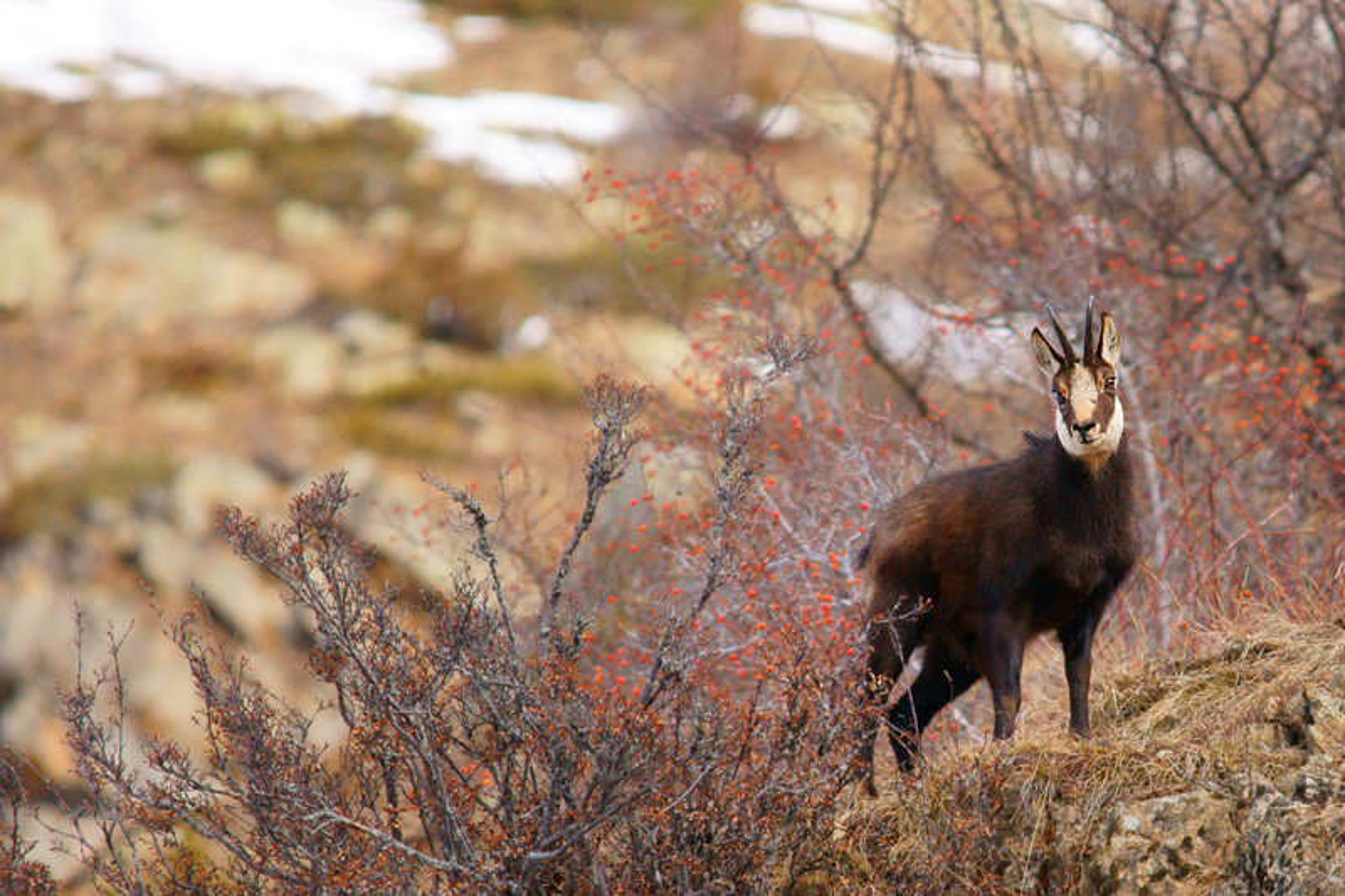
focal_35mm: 750
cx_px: 672
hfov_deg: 2.8
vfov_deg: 1.8
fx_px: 28013
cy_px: 448
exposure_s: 1/500
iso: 640
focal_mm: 500
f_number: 6.3
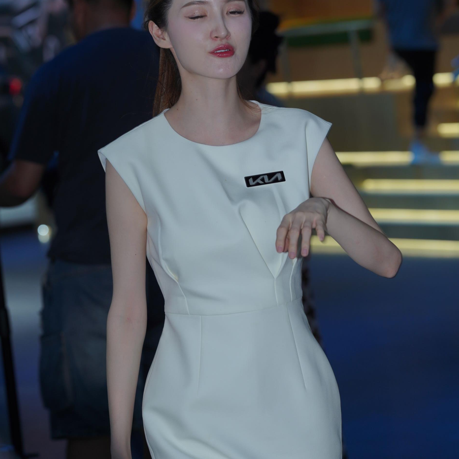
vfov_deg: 10.1
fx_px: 2595
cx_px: 229
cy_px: 220
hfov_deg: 10.1
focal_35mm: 173
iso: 320
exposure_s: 1/200
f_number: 5.6
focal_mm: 135
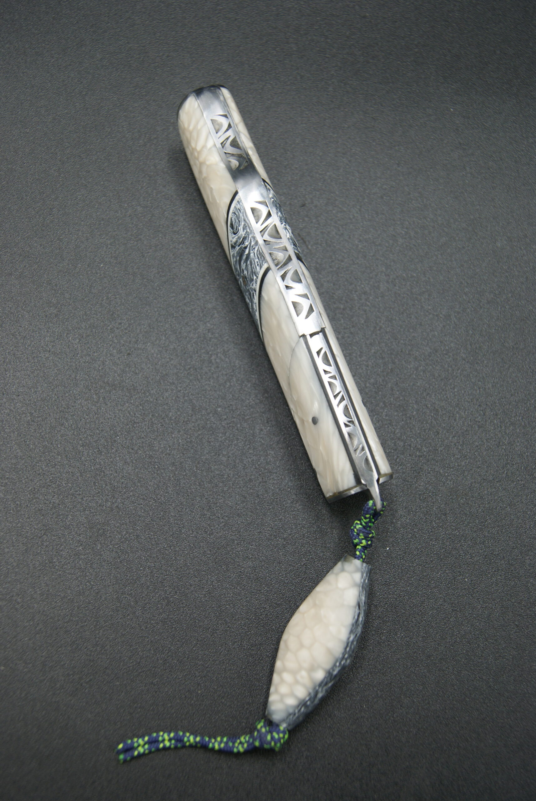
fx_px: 935
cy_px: 400
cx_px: 268
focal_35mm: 42
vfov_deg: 46.3
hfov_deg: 32.0
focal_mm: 28
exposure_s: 1/50
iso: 100
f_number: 5
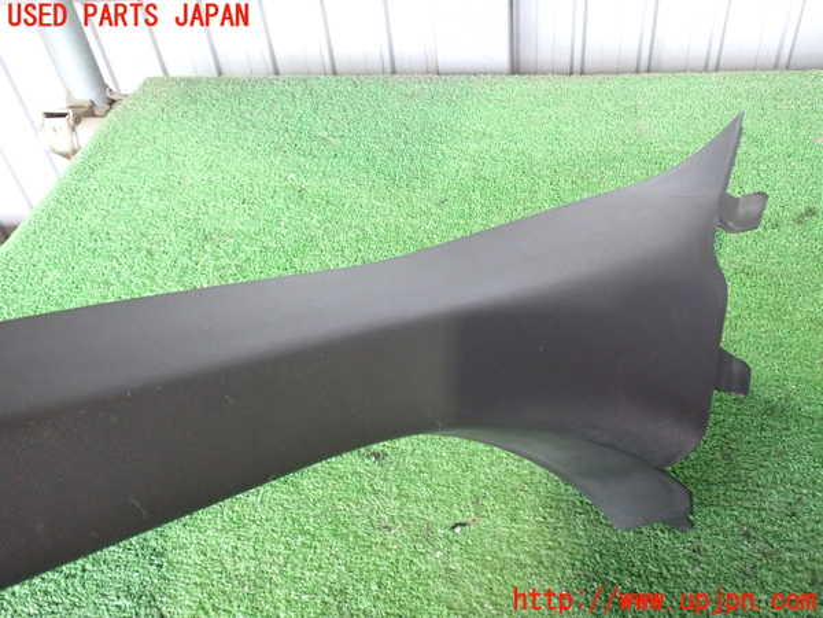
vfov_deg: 44.2
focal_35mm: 32
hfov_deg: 56.8
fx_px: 761
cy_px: 309
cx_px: 412
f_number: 2.4
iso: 800
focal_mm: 5.79
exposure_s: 1/30
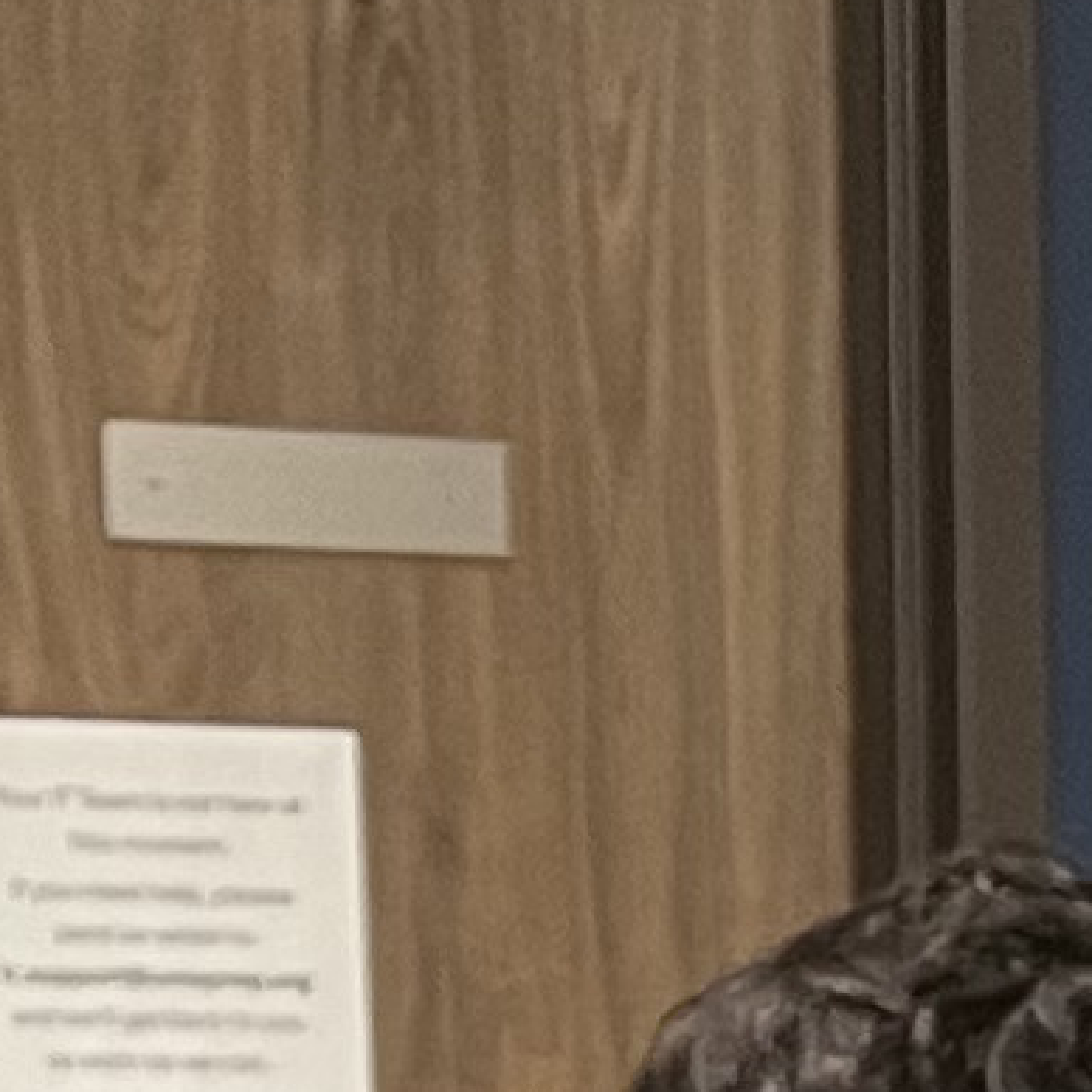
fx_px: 8530
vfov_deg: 6.8
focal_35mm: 239
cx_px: 2007
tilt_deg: -10.7
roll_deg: -0.2
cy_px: 2907
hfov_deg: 7.1
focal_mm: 5.7
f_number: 1.5
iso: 250
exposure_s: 1/60
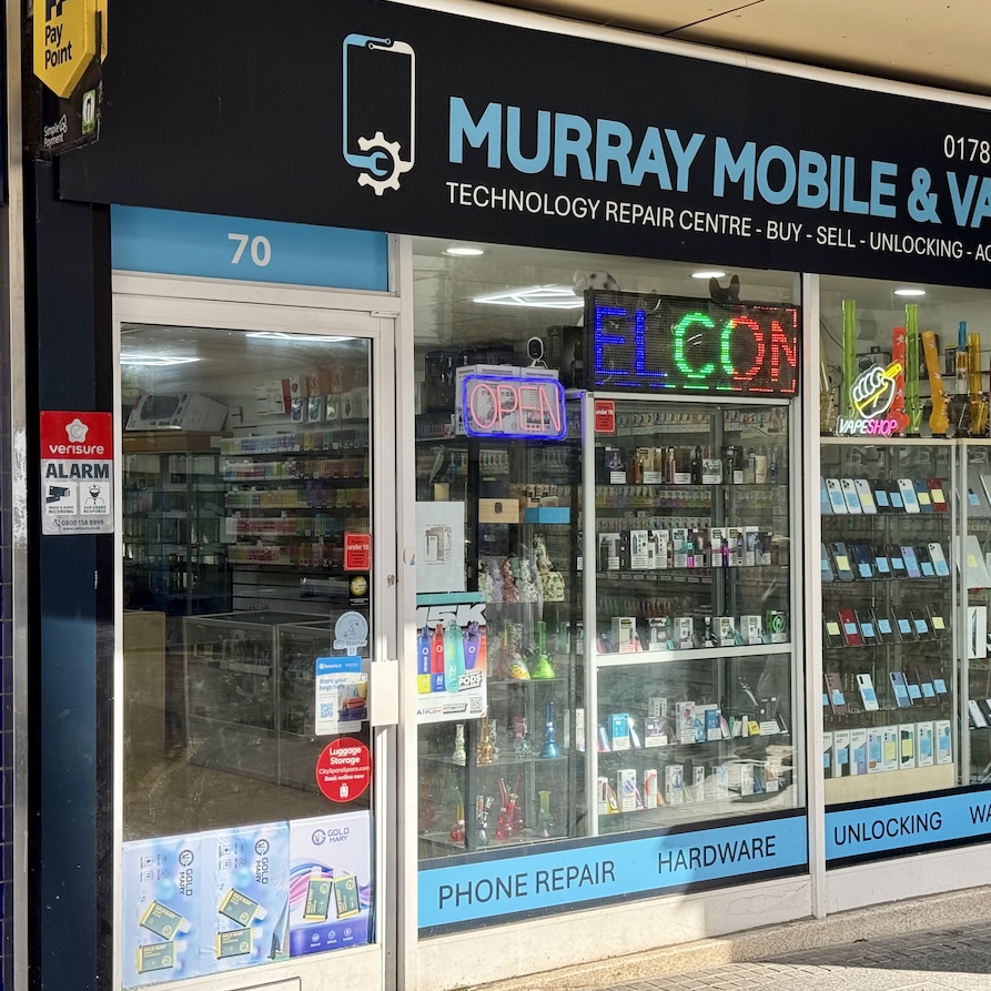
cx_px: 625
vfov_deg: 30.0
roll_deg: -0.4
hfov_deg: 29.9
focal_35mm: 57
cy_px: 493
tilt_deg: -1.5
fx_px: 1846
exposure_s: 1/1000
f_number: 1.78
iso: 100
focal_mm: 6.76
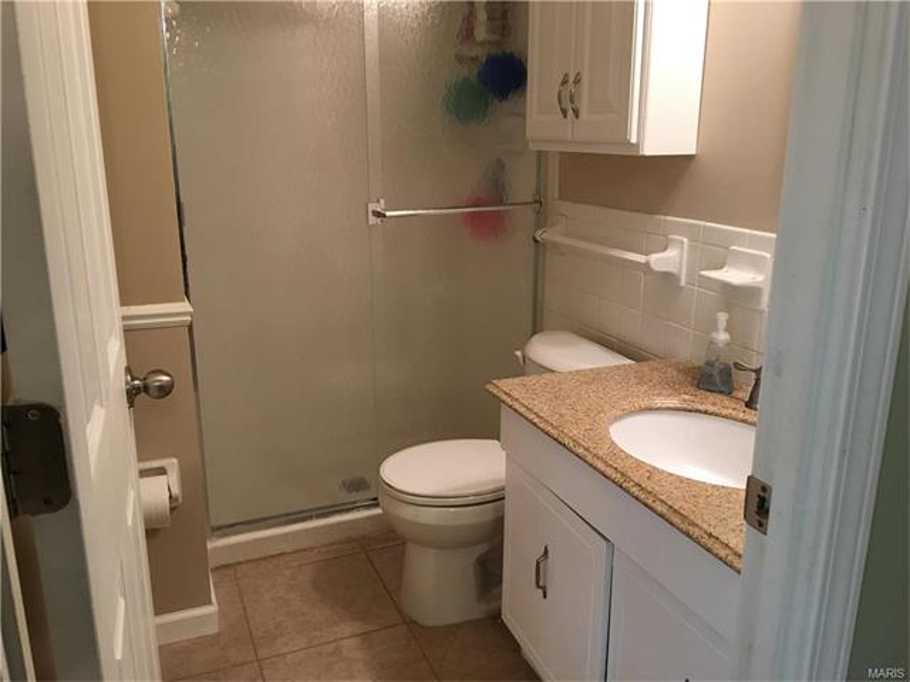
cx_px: 455
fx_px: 762
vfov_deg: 48.2
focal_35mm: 29
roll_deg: -0.6
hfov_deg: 61.7
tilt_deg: -13.7
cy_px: 341
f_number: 2.2
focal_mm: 4.15
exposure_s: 1/15
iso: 40
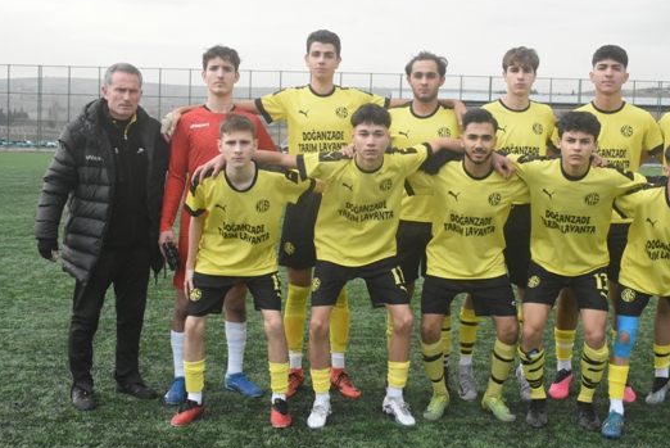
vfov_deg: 27.2
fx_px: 924
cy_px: 203
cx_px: 384
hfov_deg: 39.8
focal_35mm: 50
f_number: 13
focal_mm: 27
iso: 5000
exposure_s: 1/640
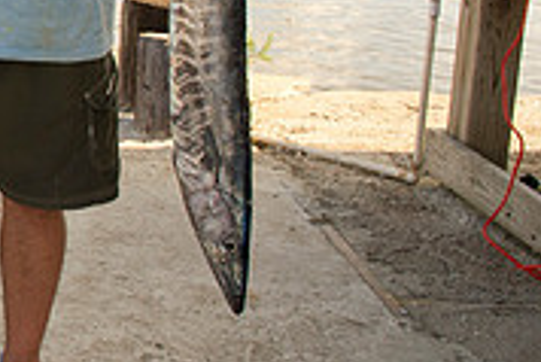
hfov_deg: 21.4
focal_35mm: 78
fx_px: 1173
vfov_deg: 17.1
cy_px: -18
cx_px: -292
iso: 400
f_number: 11
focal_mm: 24
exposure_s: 1/160
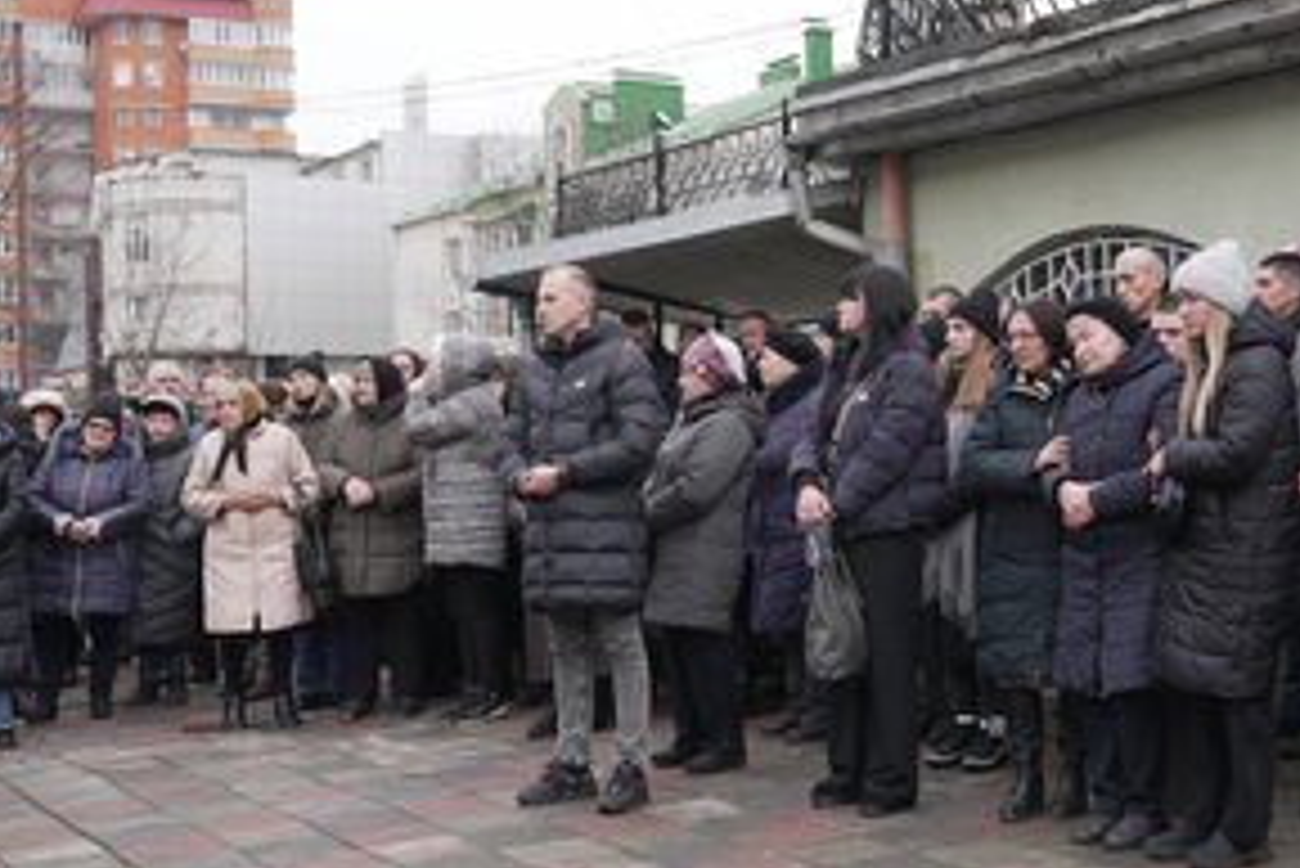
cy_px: 465
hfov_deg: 36.5
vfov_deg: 25.1
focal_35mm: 54
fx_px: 1951
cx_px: 873
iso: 250
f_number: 4
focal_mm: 39
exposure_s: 1/160
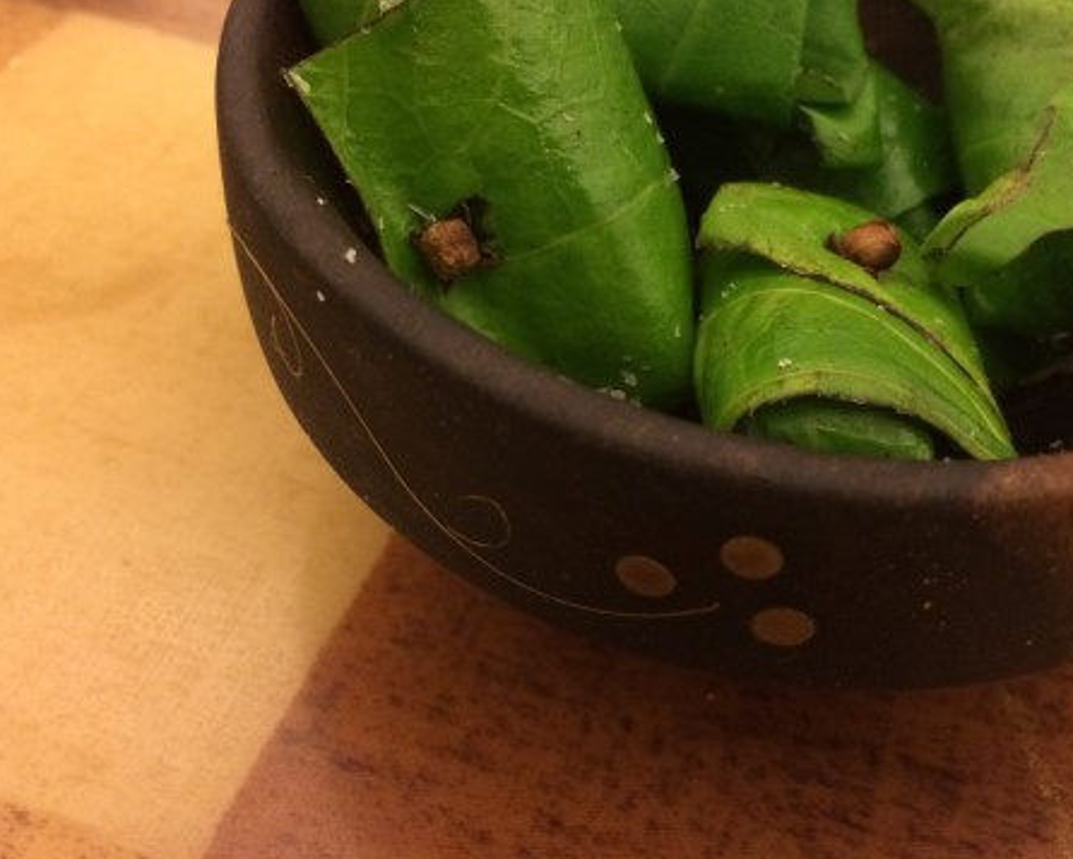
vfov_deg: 35.5
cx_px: 681
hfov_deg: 43.4
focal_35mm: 42
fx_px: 1334
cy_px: 320
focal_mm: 4.12
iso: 320
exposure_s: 1/15
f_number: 2.2
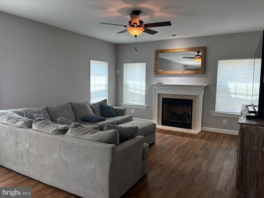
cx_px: 132
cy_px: 99
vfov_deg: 53.1
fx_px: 198
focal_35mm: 26
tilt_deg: -4.9
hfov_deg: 67.3
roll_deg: -1.5
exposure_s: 1/120
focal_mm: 5.96
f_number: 1.6
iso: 80
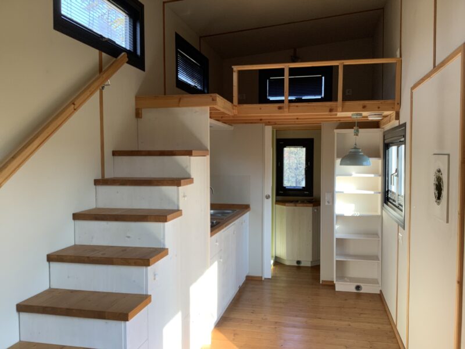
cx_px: 232
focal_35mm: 31
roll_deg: -0.3
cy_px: 174
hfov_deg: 58.4
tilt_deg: -3.6
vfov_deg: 45.4
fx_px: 416
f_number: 2.4
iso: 50
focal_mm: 3.3
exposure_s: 1/100
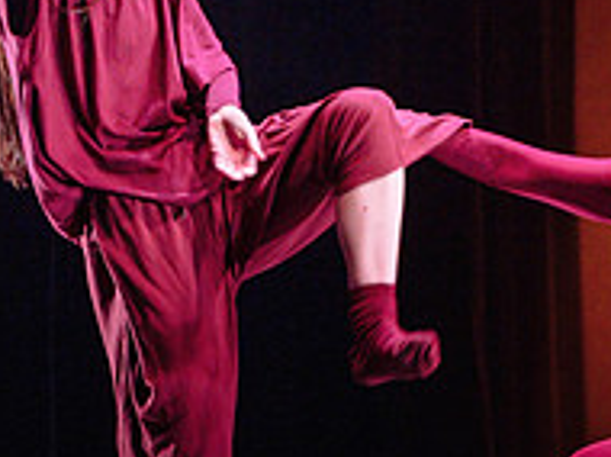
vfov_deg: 8.3
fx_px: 3138
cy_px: 340
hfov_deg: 11.1
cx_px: 508
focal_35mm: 178
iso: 2500
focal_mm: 52
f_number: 2.8
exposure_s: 1/250
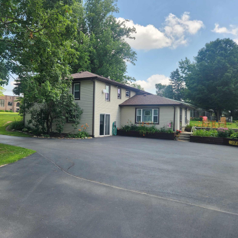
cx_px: 112
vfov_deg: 57.3
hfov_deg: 57.3
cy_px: 117
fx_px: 218
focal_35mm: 28
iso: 20
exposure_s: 1/873
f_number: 1.8
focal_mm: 5.4
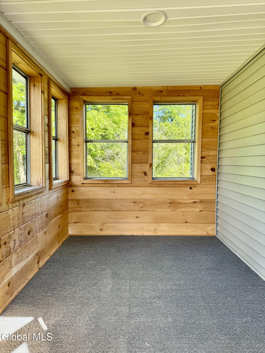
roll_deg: -0.1
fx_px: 245
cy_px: 176
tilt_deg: -5.3
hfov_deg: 56.8
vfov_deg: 71.6
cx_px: 132
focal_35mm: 24
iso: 80
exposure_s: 1/345
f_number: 1.78
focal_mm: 6.76
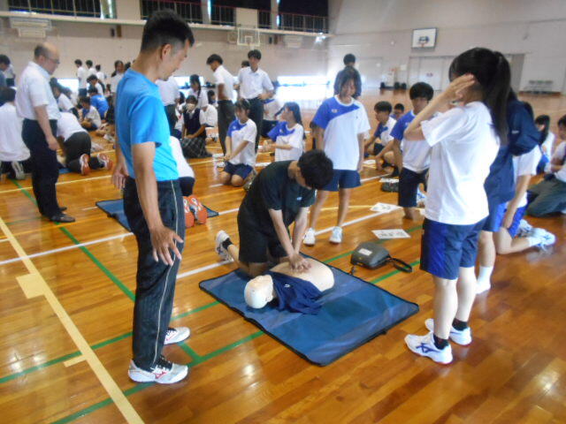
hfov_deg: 67.3
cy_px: 212
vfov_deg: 53.1
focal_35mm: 26
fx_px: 425
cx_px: 283
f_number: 3.2
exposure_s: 1/50
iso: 800
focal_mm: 4.6
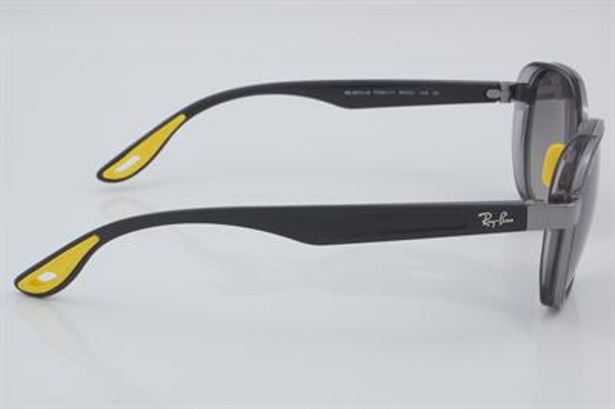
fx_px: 1280
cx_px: 308
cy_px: 204
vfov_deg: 18.2
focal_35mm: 75
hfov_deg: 27.0
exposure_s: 1/4
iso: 100
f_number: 32
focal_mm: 50
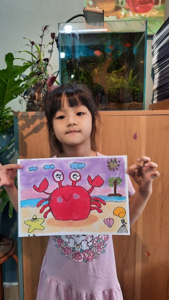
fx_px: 223
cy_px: 151
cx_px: 73
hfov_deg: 41.4
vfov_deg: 67.9
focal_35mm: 28
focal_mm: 4.6
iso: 100
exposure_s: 1/50
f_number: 2
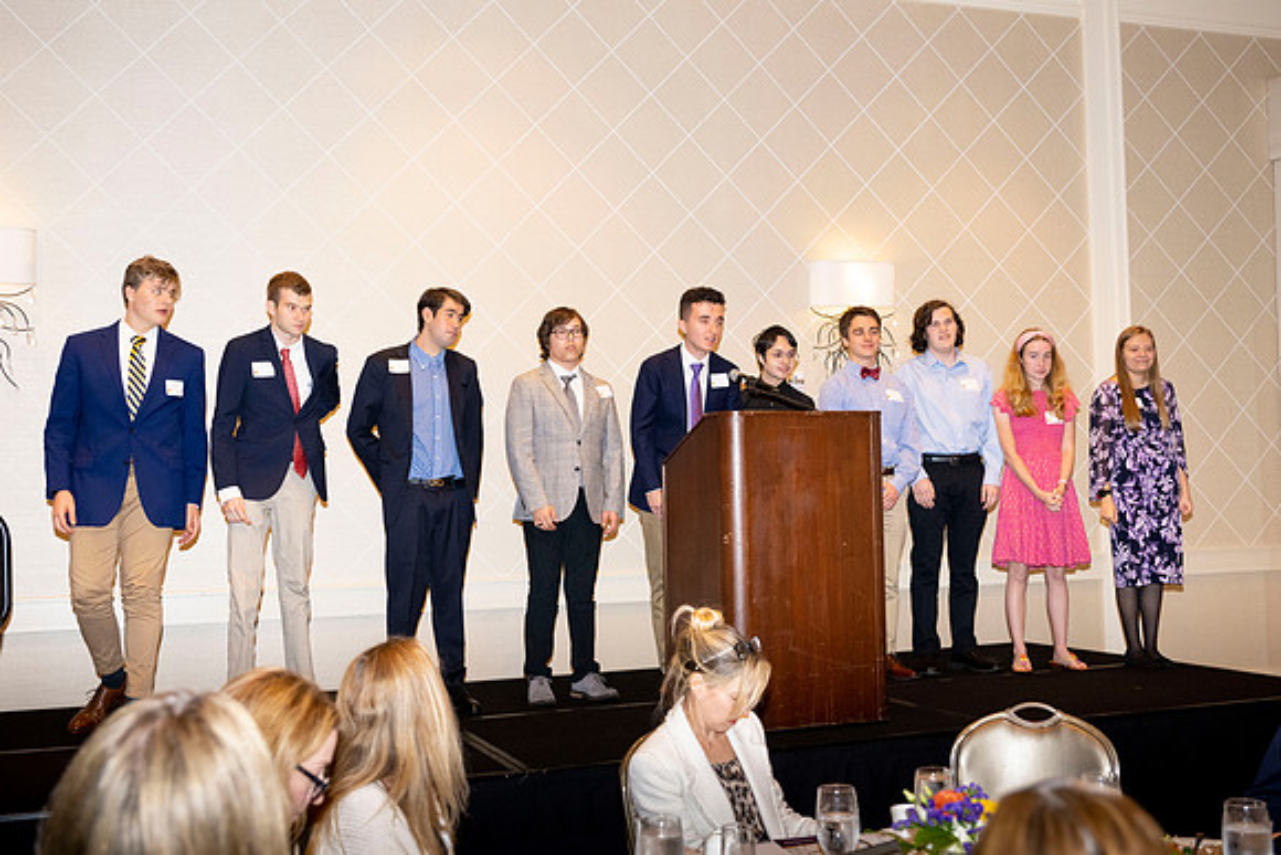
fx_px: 1424
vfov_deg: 33.4
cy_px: 428
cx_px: 640
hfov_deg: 48.4
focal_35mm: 40
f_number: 4
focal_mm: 40
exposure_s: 1/200
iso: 2500
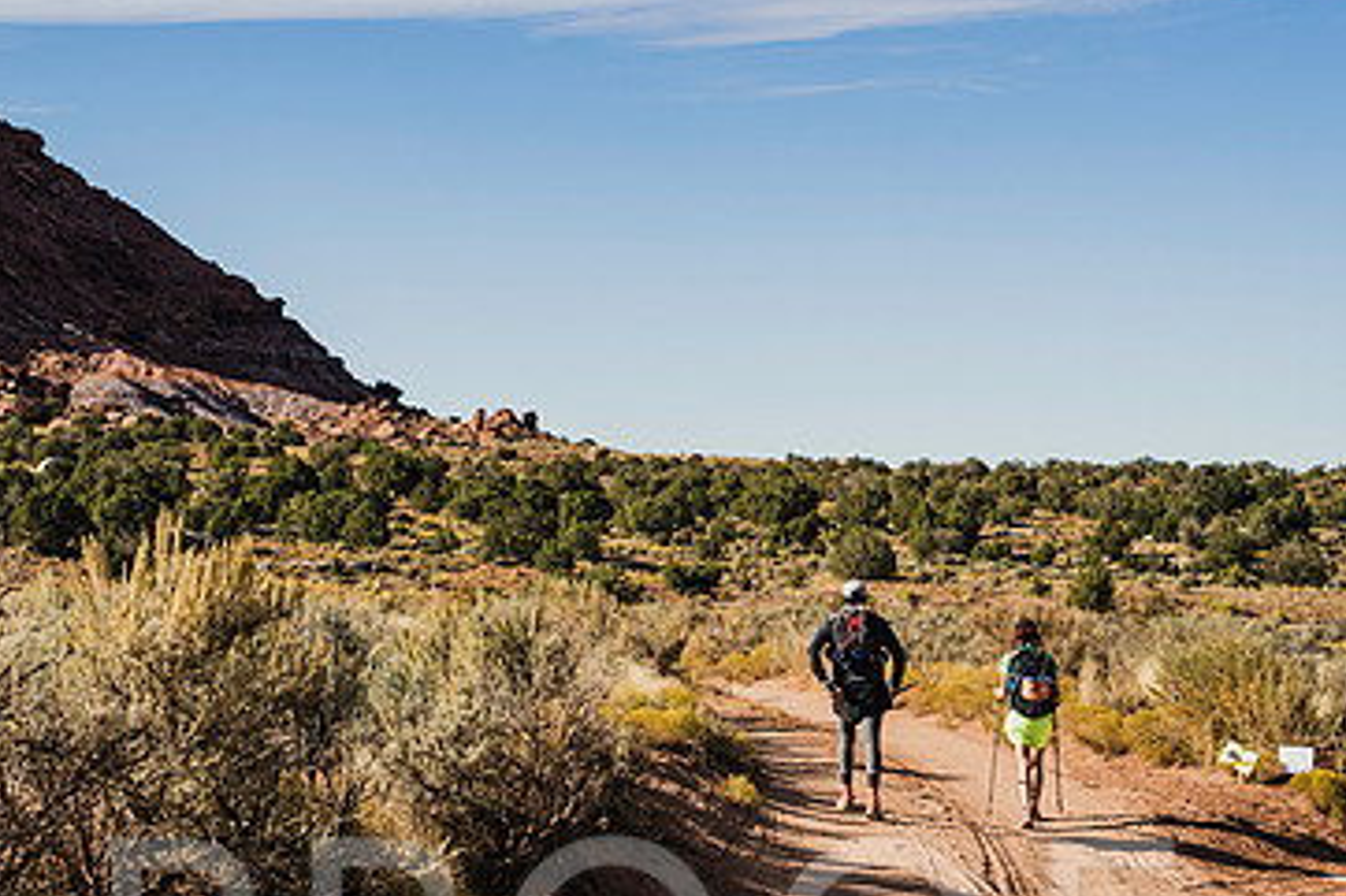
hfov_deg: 26.3
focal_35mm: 77
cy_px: 519
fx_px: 2877
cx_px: 643
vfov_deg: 17.7
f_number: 5.6
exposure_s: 1/500
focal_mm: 48
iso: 100
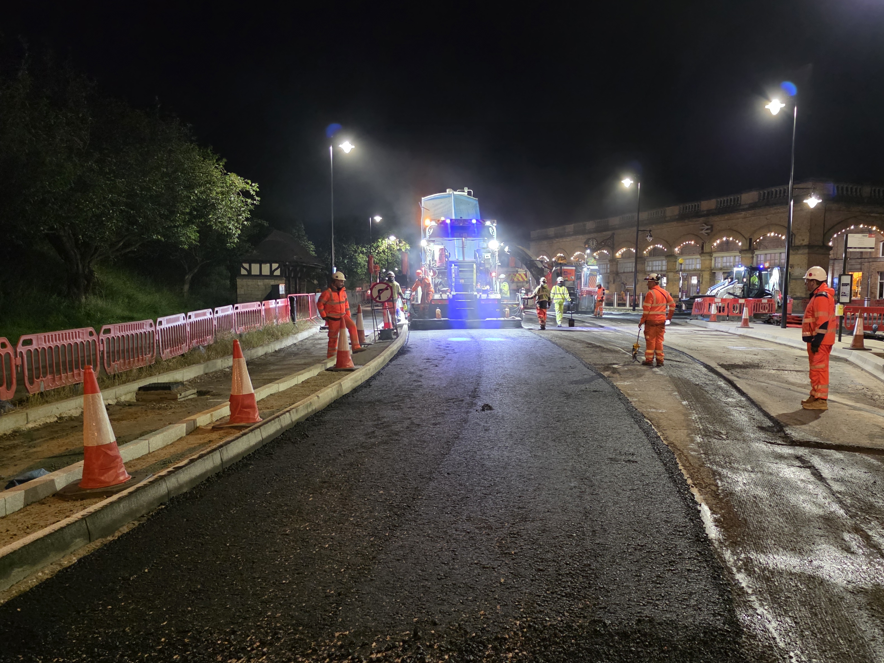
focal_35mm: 29
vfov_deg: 48.2
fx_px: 741
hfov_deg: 61.1
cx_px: 535
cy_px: 357
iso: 2000
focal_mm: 6.3
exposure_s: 1/100
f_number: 1.7
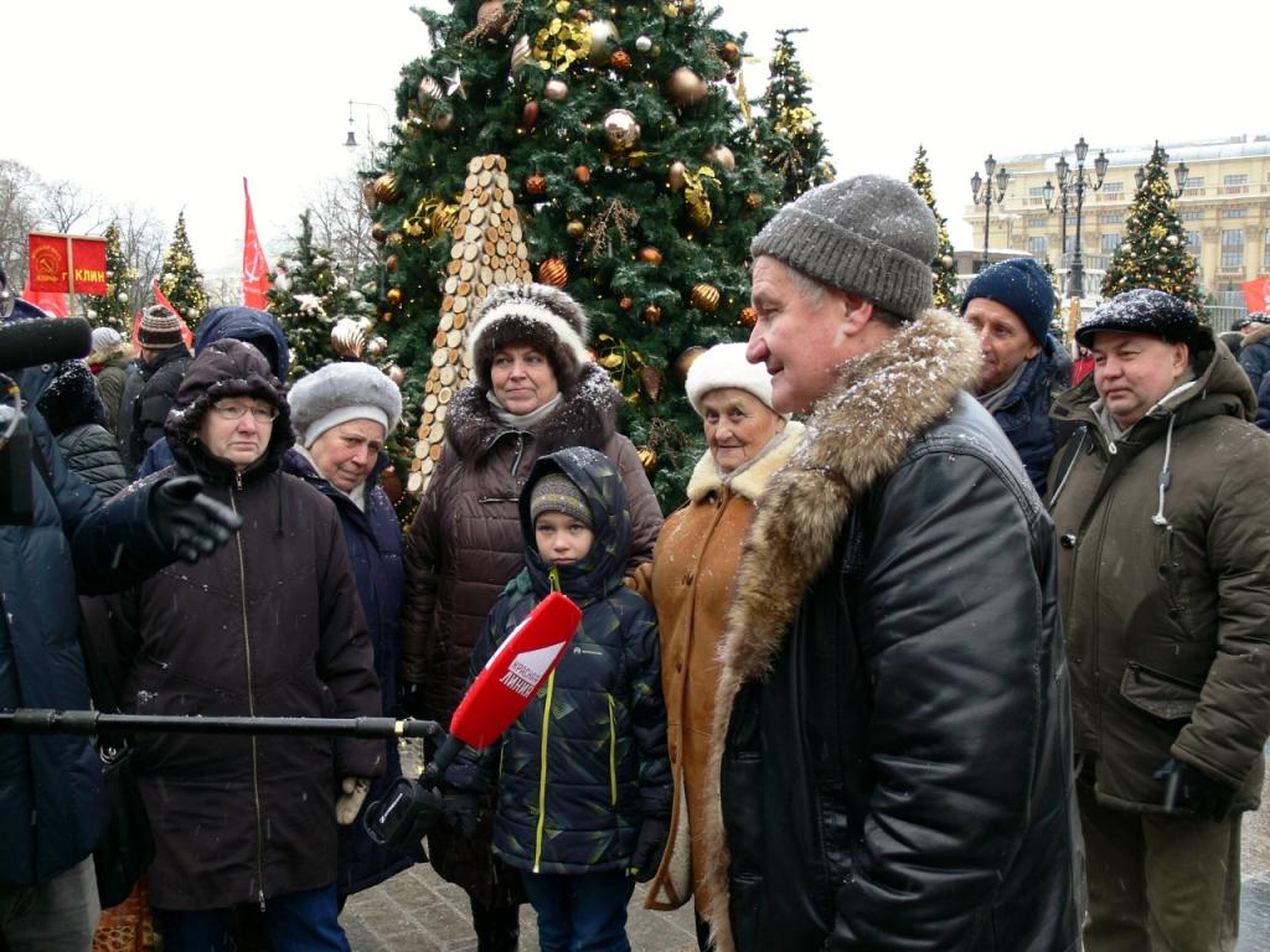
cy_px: 476
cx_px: 635
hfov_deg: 52.6
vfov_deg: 40.7
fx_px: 1284
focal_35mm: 35
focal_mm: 7.4
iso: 80
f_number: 2.8
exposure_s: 1/50
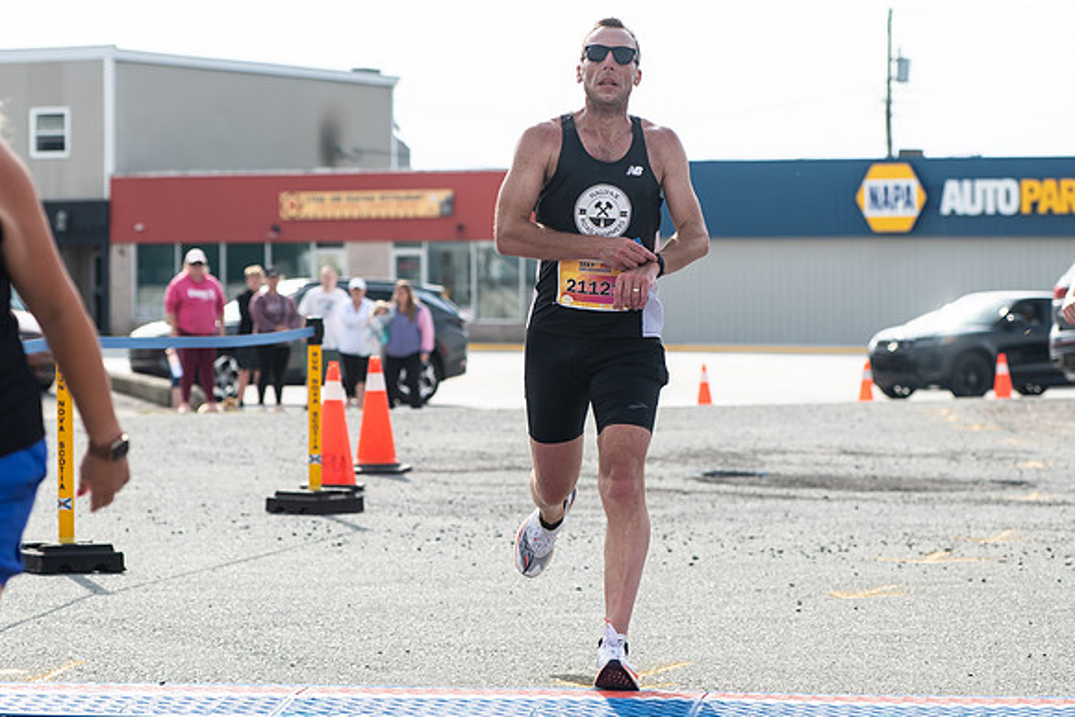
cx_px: 537
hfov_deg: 15.0
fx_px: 4074
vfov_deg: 10.0
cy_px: 209
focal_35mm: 136
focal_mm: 86
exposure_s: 1/1600
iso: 250
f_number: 4.5
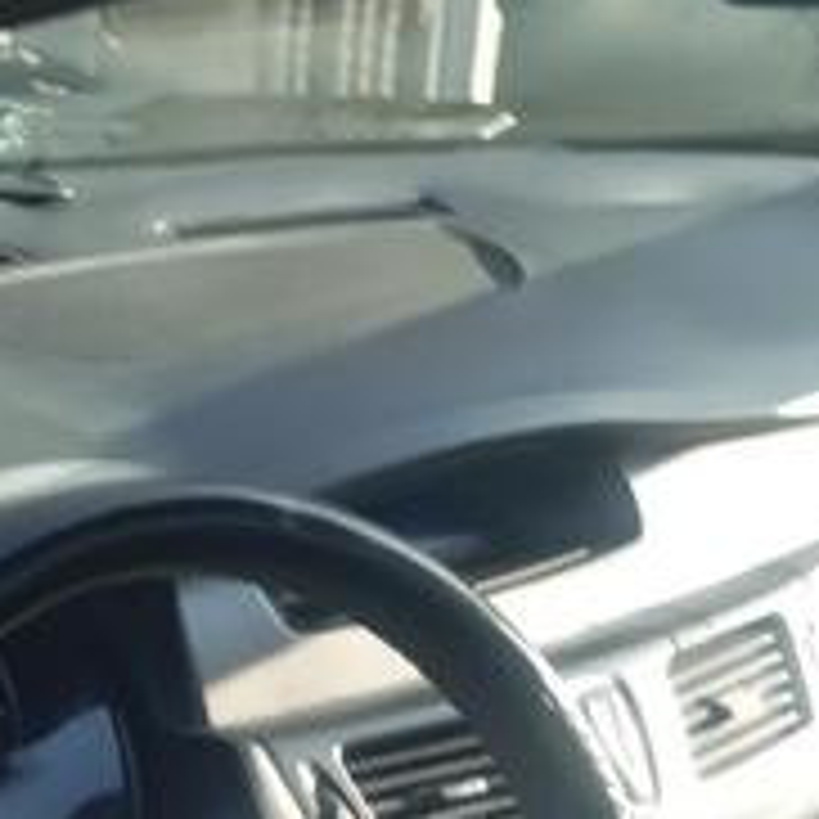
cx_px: 374
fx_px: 2382
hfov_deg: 19.5
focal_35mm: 89
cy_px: 920
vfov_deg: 18.7
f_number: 1.8
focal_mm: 4.25
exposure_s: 1/111
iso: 50
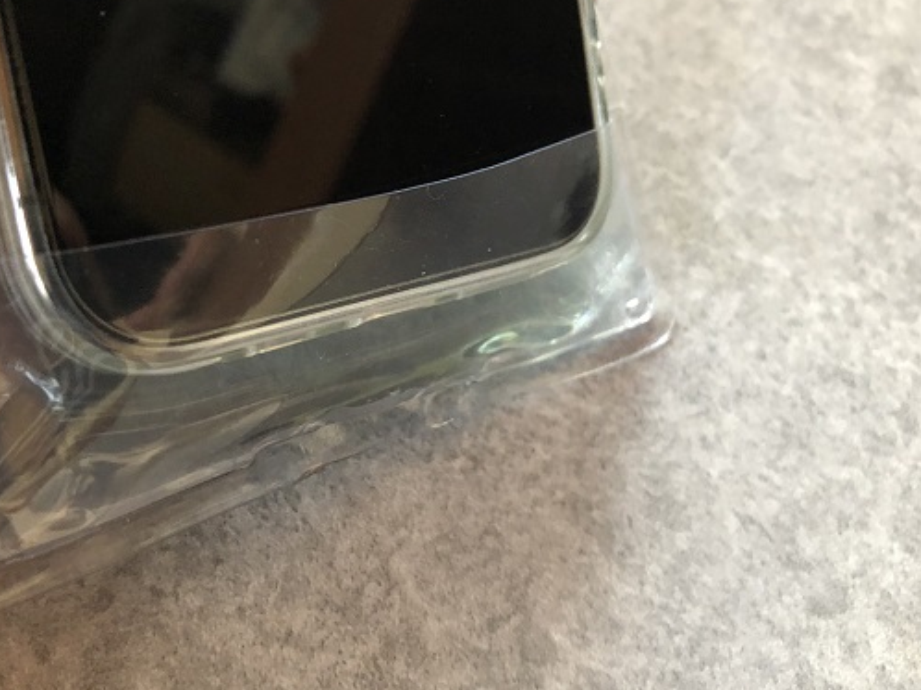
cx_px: 390
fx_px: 957
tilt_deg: -56.4
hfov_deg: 51.2
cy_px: 327
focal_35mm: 36
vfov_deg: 39.6
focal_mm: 3.99
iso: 80
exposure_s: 1/6
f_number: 1.8
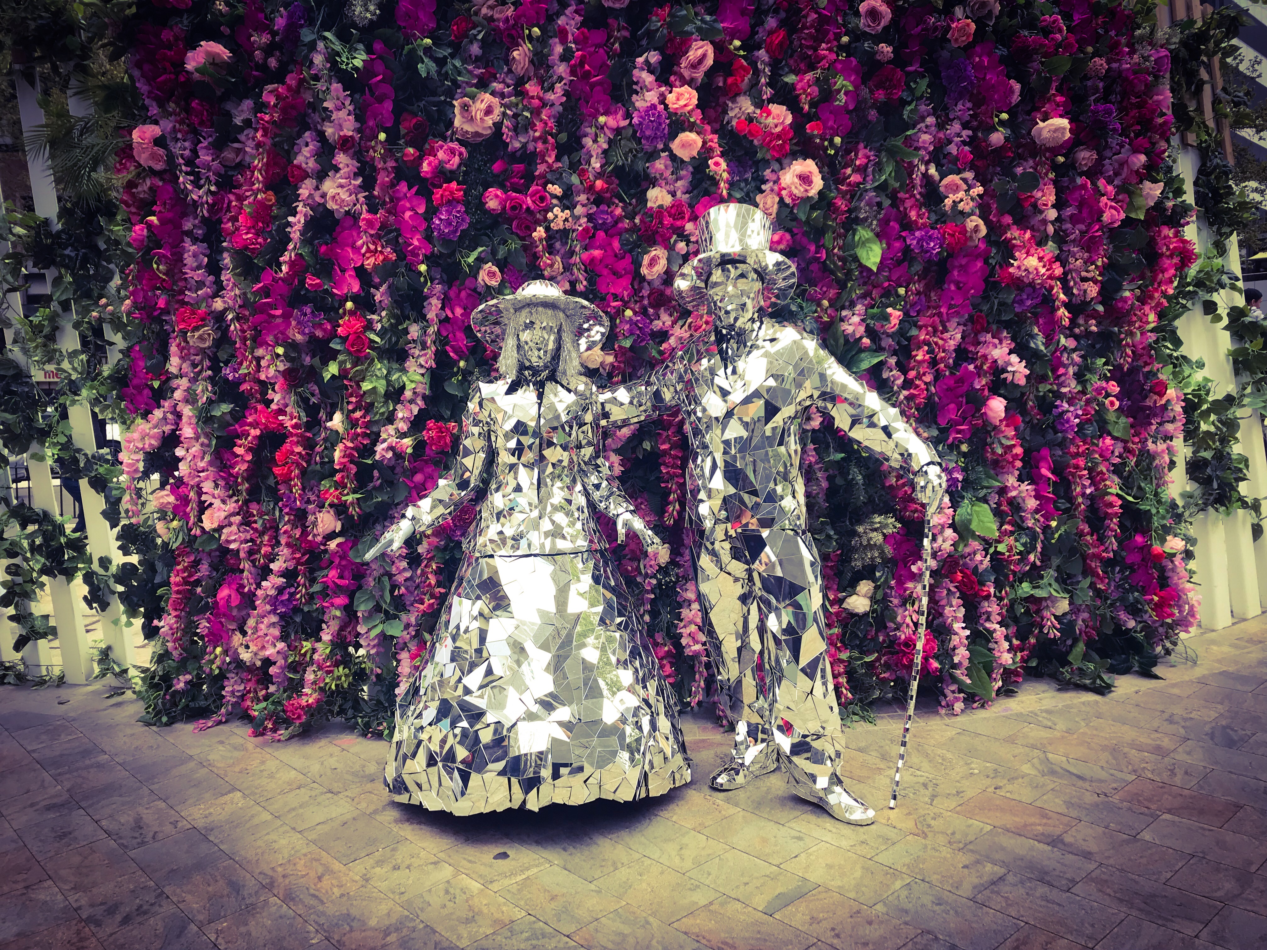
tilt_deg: -1.6
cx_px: 634
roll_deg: -0.9
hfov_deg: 63.4
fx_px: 1025
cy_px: 475
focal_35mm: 28
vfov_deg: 49.7
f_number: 1.8
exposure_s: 1/535
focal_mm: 3.99
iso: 20
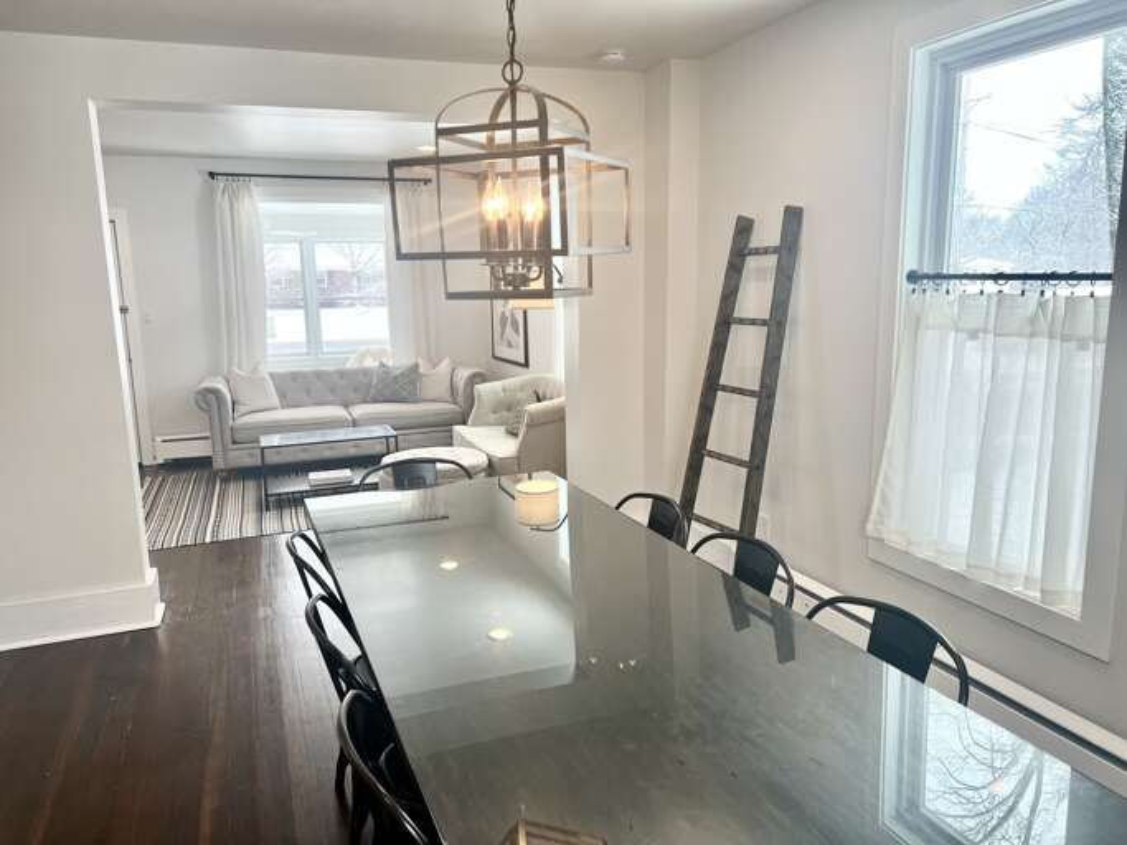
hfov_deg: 67.3
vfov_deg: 53.0
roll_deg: +1.3
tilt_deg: -10.0
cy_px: 422
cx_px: 564
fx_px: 846
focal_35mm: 26
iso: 40
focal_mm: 5.7
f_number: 1.5
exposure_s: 1/181
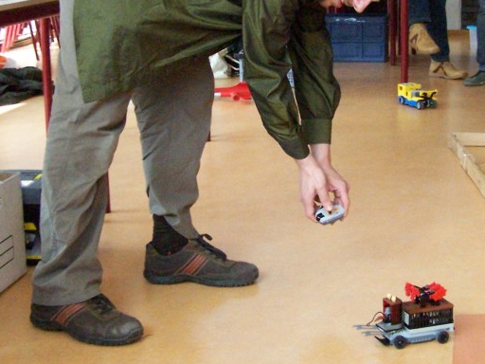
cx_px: 315
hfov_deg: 25.5
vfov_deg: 19.4
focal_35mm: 76
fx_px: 1065
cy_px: 141
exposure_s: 1/350
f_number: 2.8
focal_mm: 6.3
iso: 400
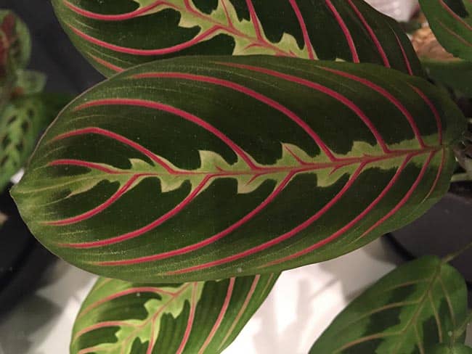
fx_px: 396
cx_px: 236
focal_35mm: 29
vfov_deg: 48.3
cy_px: 177
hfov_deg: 61.6
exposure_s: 1/15
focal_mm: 4.15
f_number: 2.2
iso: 250
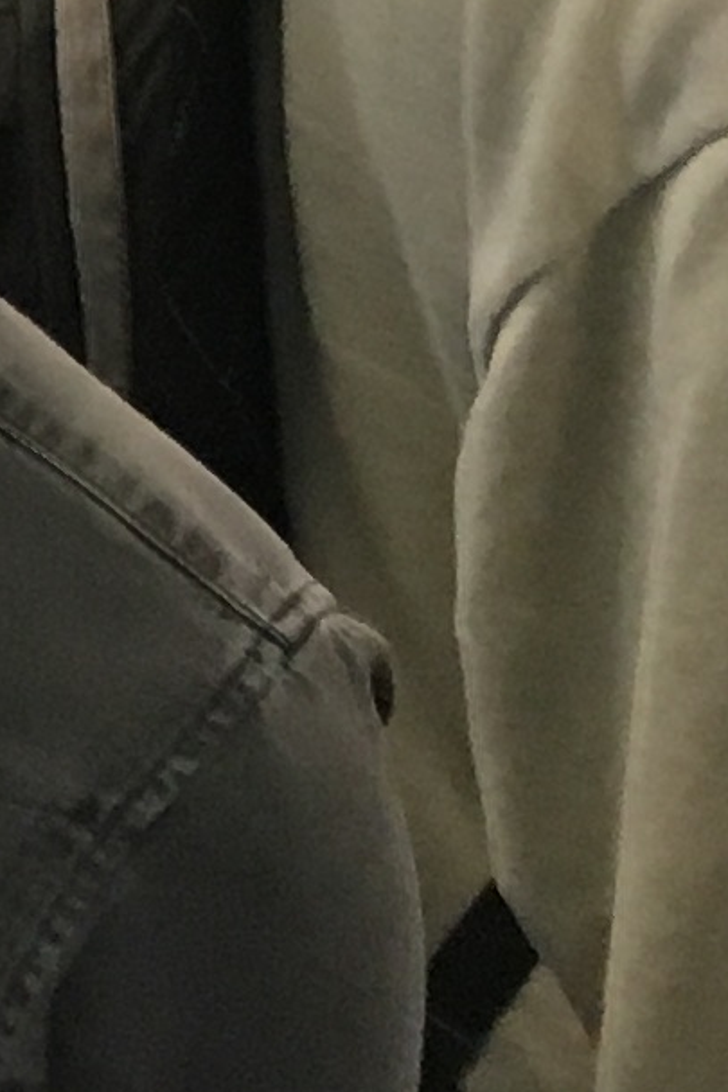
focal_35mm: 200
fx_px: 6070
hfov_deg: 6.3
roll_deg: -0.8
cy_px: -307
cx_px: -1397
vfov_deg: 10.1
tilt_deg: -12.7
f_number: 2.2
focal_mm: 4.15
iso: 160
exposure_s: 1/33
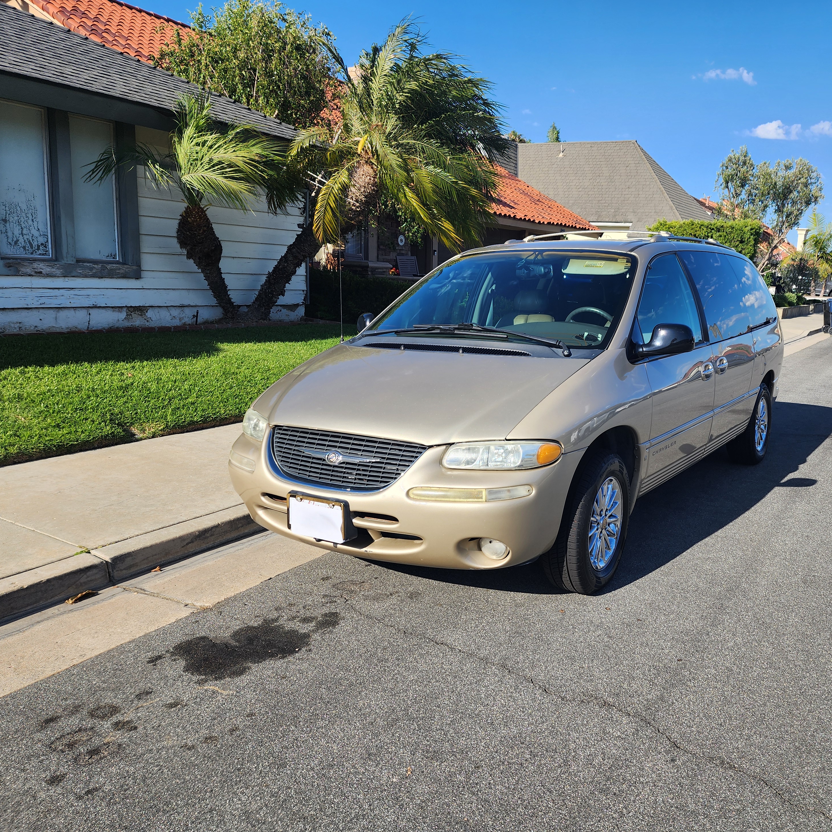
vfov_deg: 57.3
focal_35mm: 28
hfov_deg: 56.5
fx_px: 761
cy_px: 428
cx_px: 526
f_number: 1.8
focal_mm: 6.4
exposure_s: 1/675
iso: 12
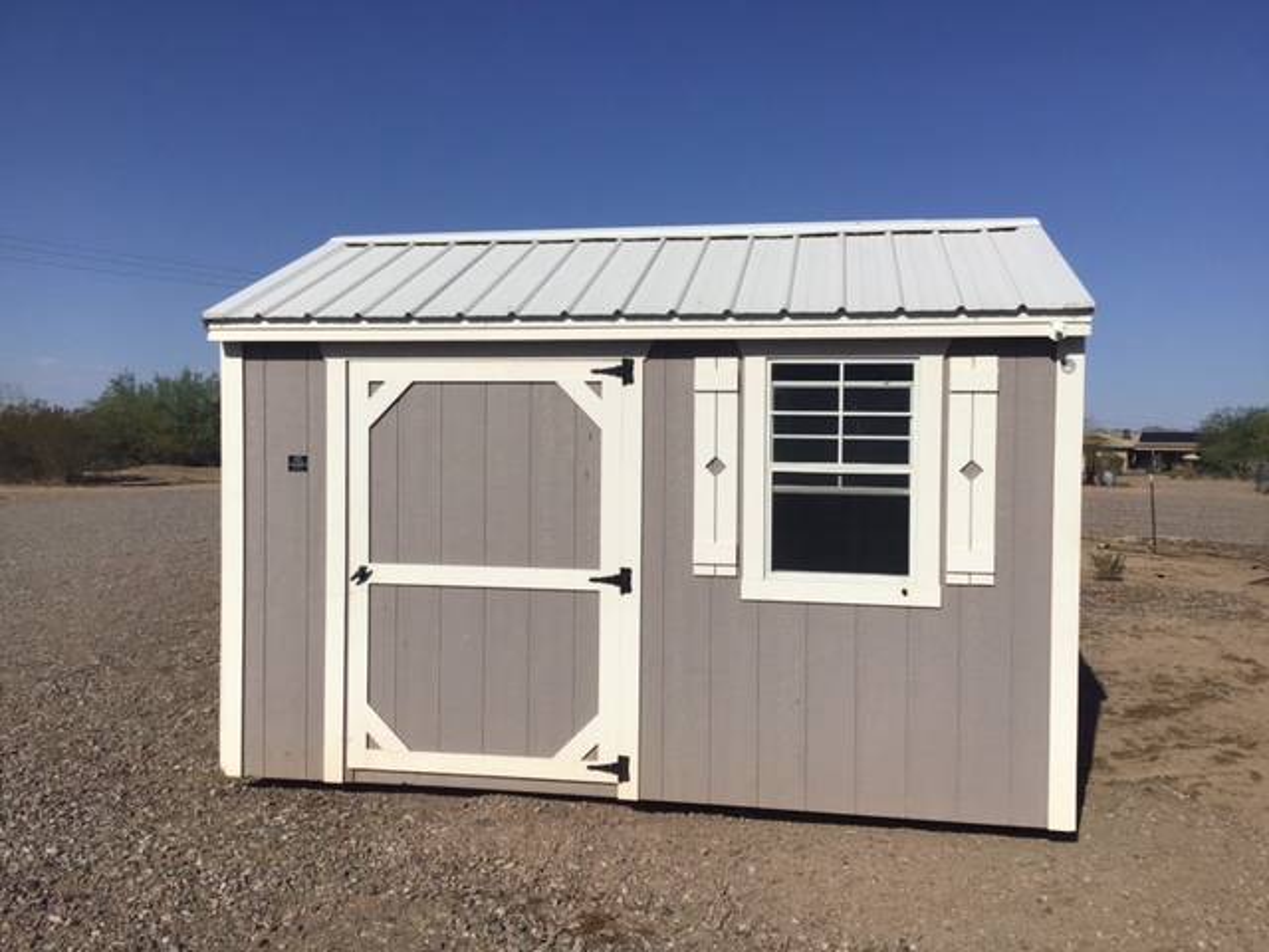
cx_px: 634
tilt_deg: -3.1
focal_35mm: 31
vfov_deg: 45.4
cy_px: 476
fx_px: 1136
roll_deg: -0.2
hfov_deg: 58.4
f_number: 2.4
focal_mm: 3.3
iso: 25
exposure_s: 1/4525
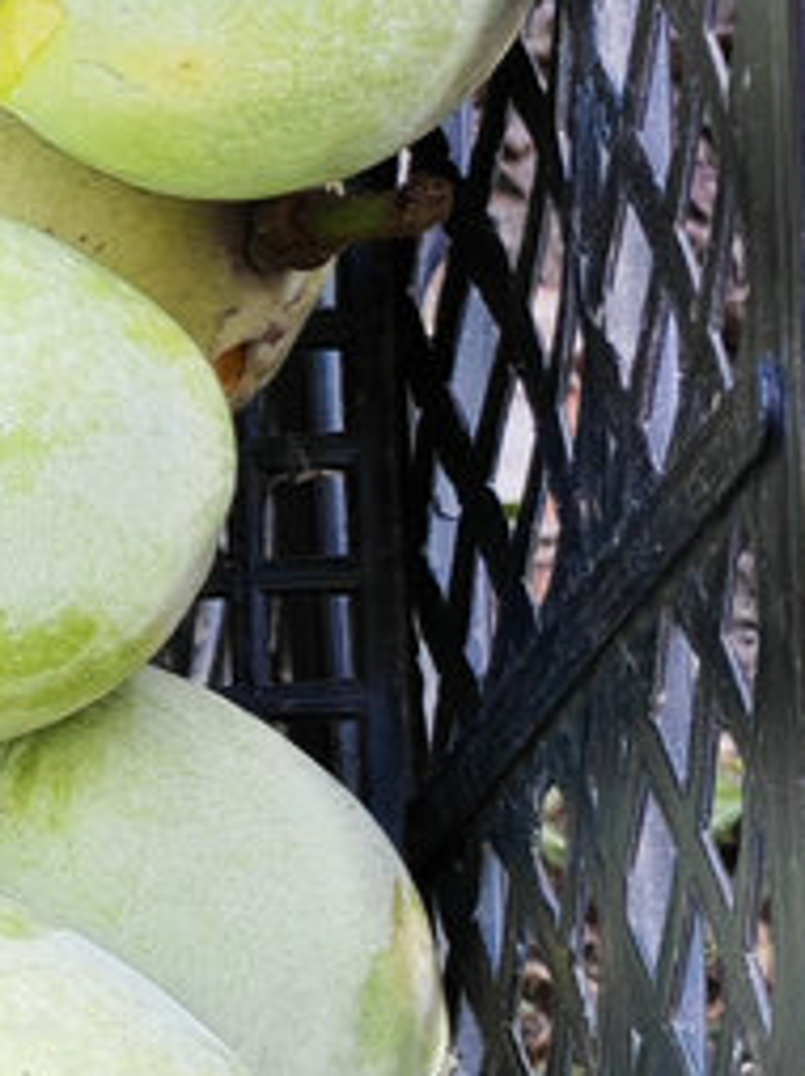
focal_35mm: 265
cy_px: 589
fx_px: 8231
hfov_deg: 5.4
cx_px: -1280
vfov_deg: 7.5
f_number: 1.9
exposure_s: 1/100
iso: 250
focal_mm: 6.12
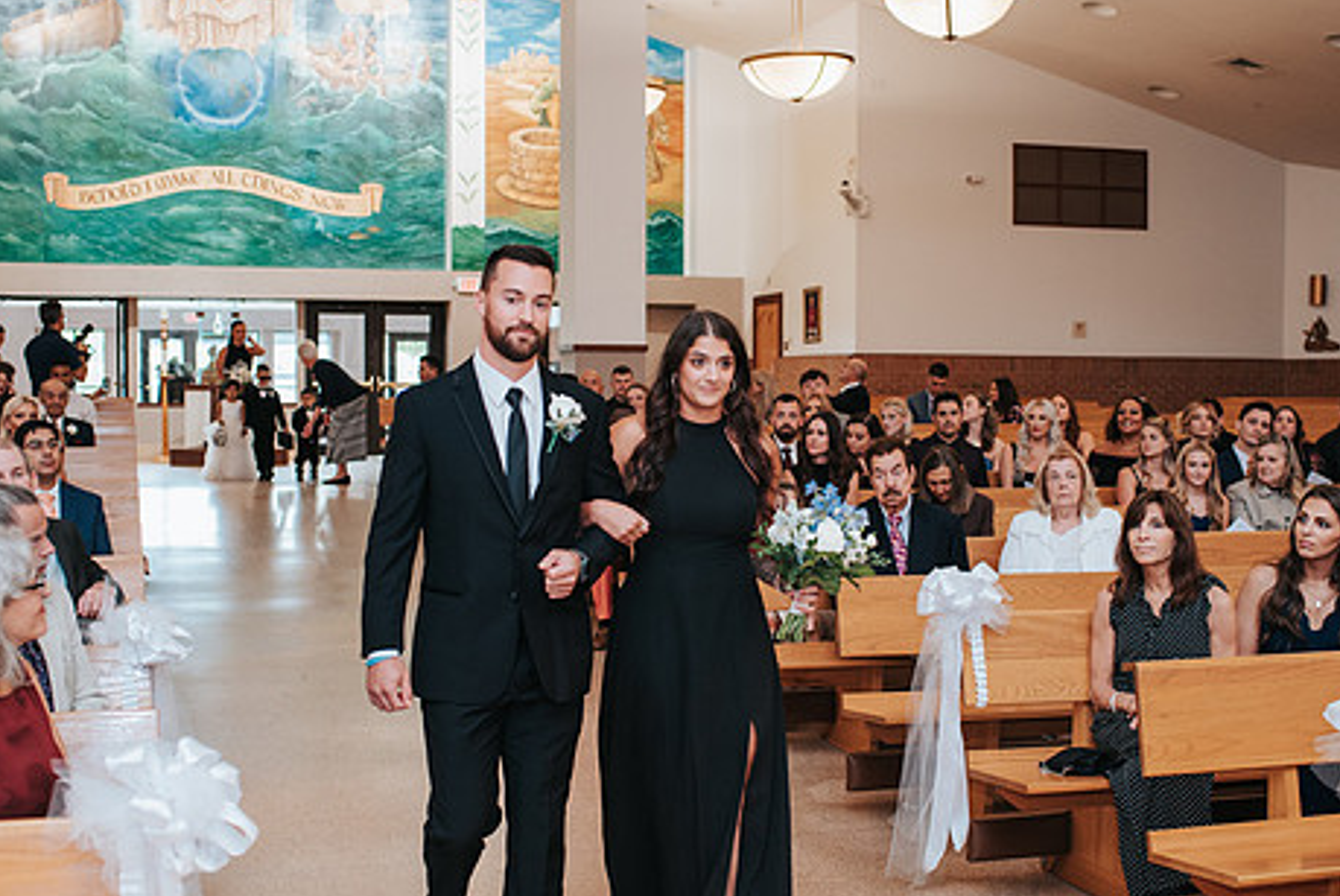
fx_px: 1826
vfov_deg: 27.6
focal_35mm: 49
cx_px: 679
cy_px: 483
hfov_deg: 40.3
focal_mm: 35
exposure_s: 1/125
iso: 1000
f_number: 2.8
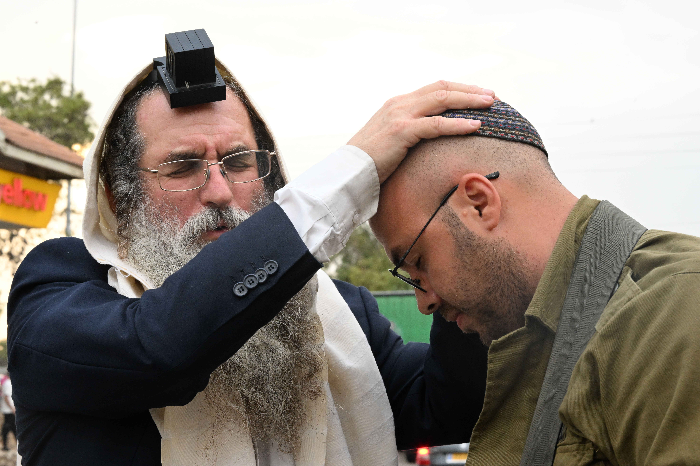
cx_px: 350
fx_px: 1653
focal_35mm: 85
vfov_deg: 16.1
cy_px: 233
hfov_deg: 23.9
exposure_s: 1/160
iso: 4500
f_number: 16
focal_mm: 85
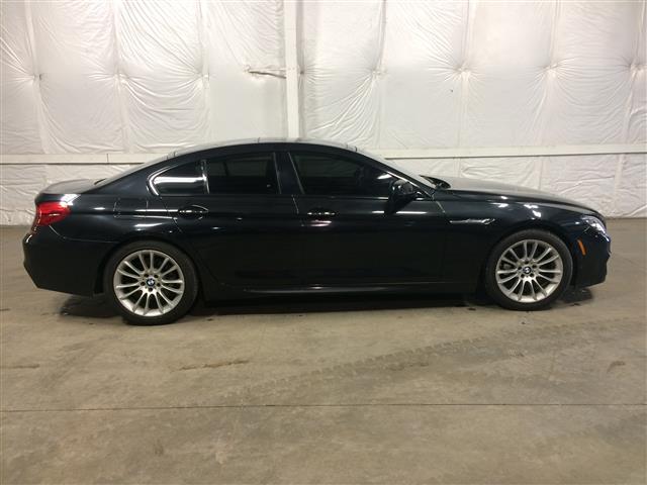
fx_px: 542
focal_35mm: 29
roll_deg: +1.3
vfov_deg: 48.2
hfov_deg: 61.7
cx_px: 324
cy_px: 242
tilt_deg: -12.8
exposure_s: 1/30
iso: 80
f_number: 2.2
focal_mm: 4.15
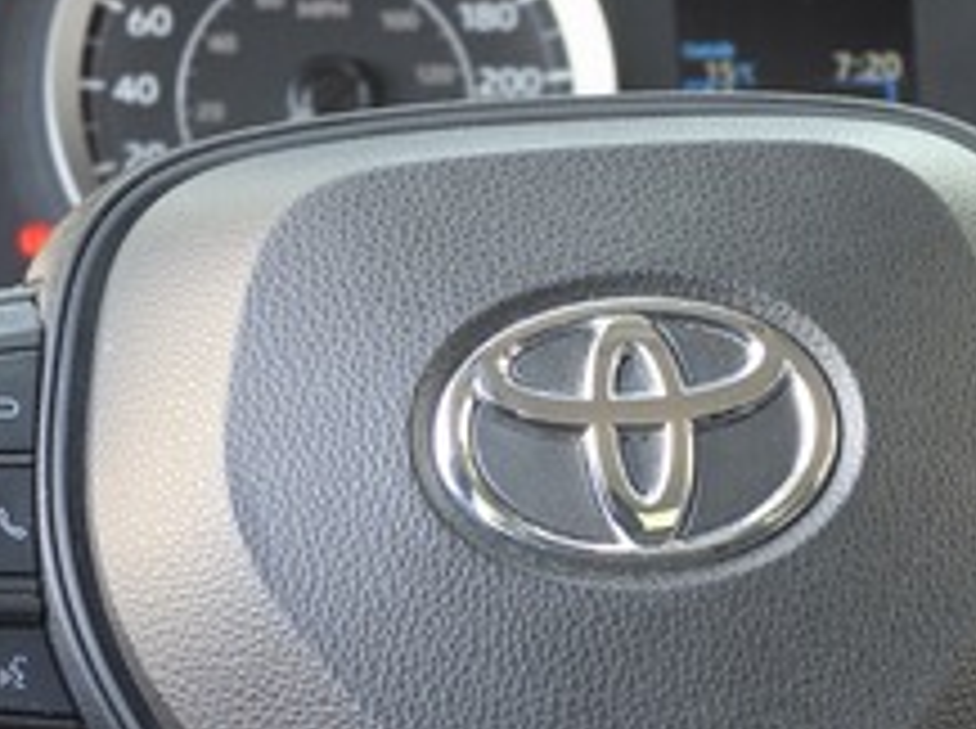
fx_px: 6277
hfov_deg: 8.9
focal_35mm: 223
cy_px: 461
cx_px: 598
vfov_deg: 6.6
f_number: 2.9
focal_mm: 18.6
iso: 400
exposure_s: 1/120
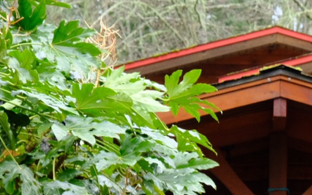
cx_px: 342
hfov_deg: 8.0
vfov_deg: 5.0
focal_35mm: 261
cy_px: 271
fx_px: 2220
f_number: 8
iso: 1000
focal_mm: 55
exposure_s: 1/50
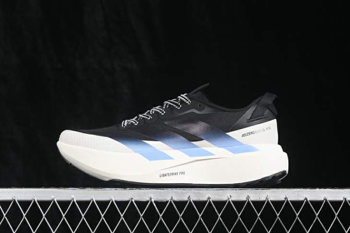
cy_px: 116
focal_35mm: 75
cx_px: 175
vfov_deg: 18.2
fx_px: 729
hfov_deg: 27.0
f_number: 6.3
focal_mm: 50
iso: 160
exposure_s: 1/60
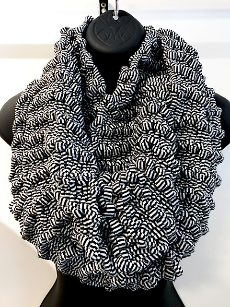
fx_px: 248
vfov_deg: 63.4
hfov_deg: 49.7
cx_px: 115
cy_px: 154
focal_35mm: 28
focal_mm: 3.99
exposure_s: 1/15
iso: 64
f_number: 1.8
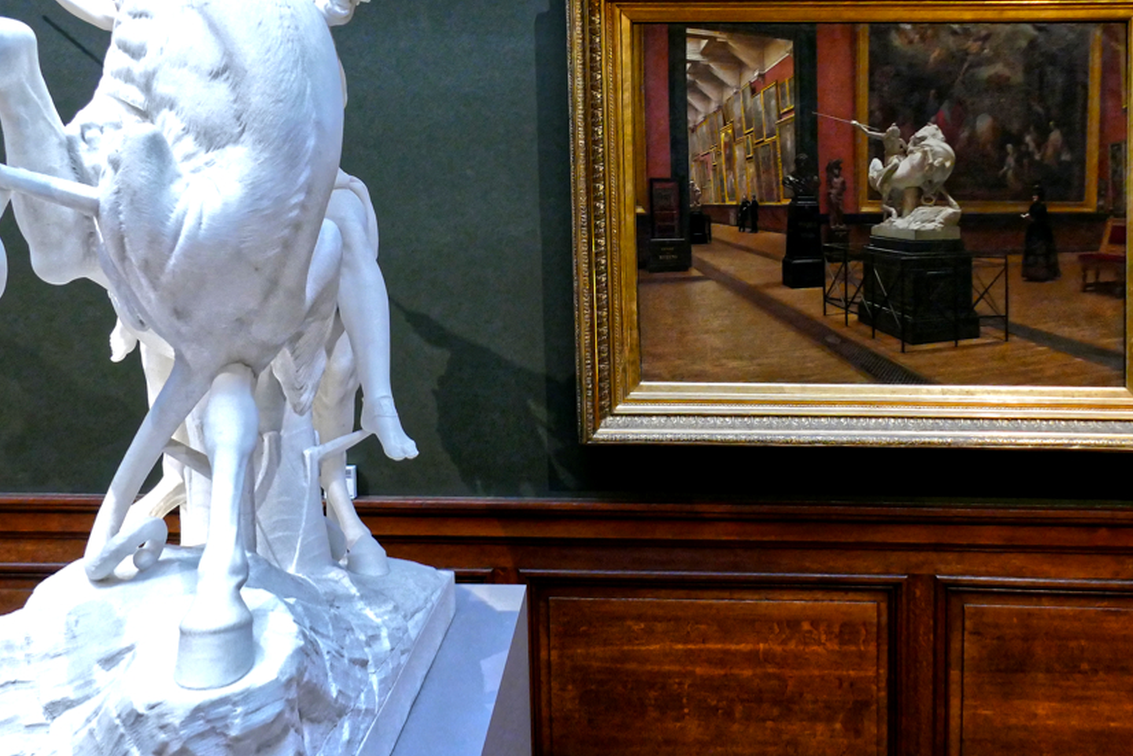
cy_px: 370
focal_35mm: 31
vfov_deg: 42.3
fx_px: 976
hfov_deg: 60.3
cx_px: 565
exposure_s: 1/30
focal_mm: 9.1
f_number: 2.8
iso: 1600
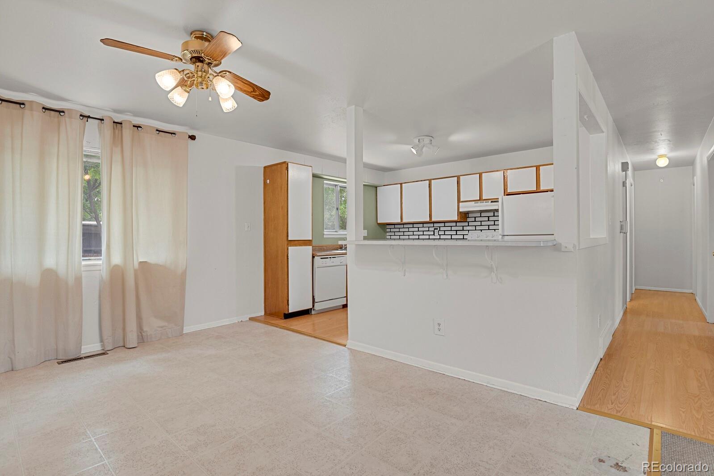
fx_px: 337
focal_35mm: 17
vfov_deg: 70.4
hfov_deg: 93.3
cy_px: 238
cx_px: 357
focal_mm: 17
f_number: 8
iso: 6400
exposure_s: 1/20
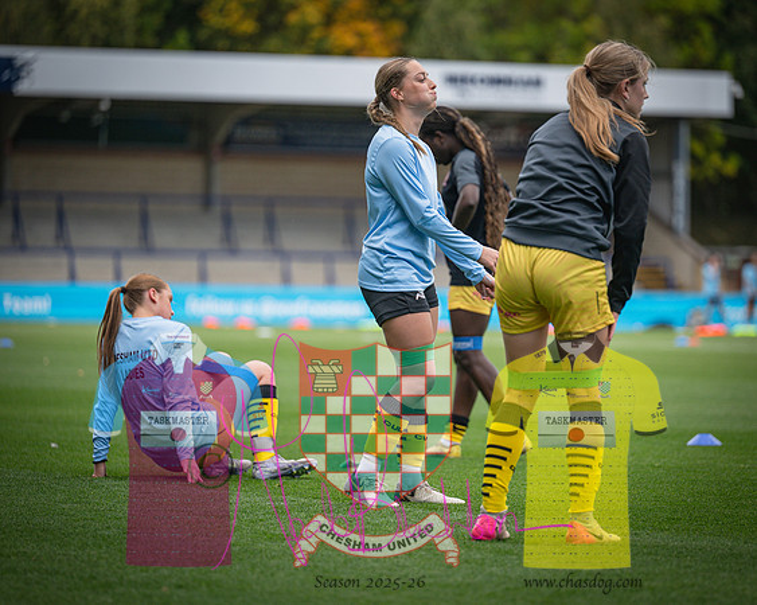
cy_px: 302
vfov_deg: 7.4
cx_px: 402
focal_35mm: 209
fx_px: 4685
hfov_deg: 9.2
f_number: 2.8
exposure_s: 1/2500
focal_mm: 175
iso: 400
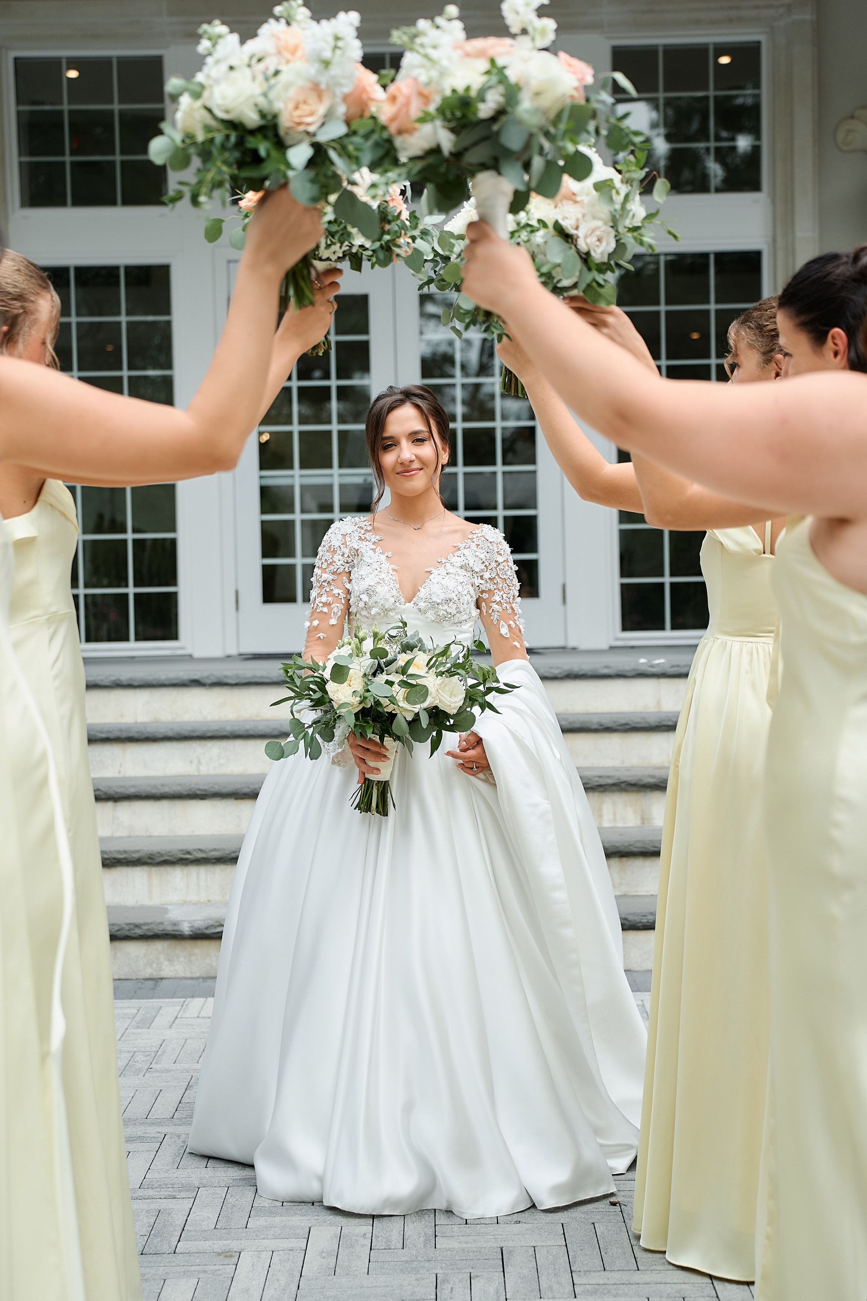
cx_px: 434
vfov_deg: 41.1
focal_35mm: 48
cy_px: 650
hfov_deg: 28.1
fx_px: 1734
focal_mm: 48
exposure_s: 1/3200
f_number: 2.8
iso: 400
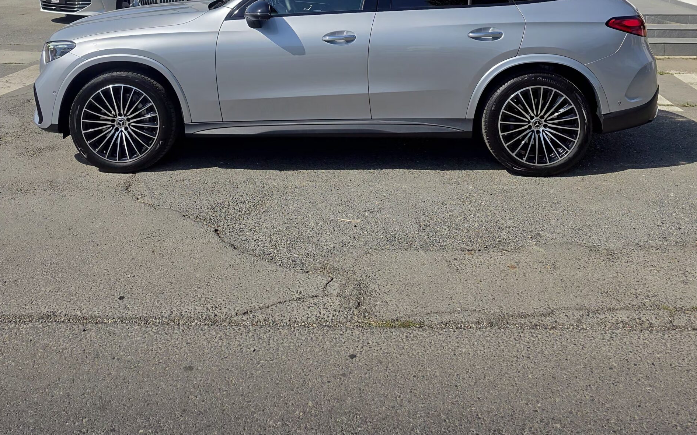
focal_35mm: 33
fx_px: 627
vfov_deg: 34.4
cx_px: 350
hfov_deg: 58.1
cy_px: -13
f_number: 1.4
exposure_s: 1/7939
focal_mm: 6.5
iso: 50
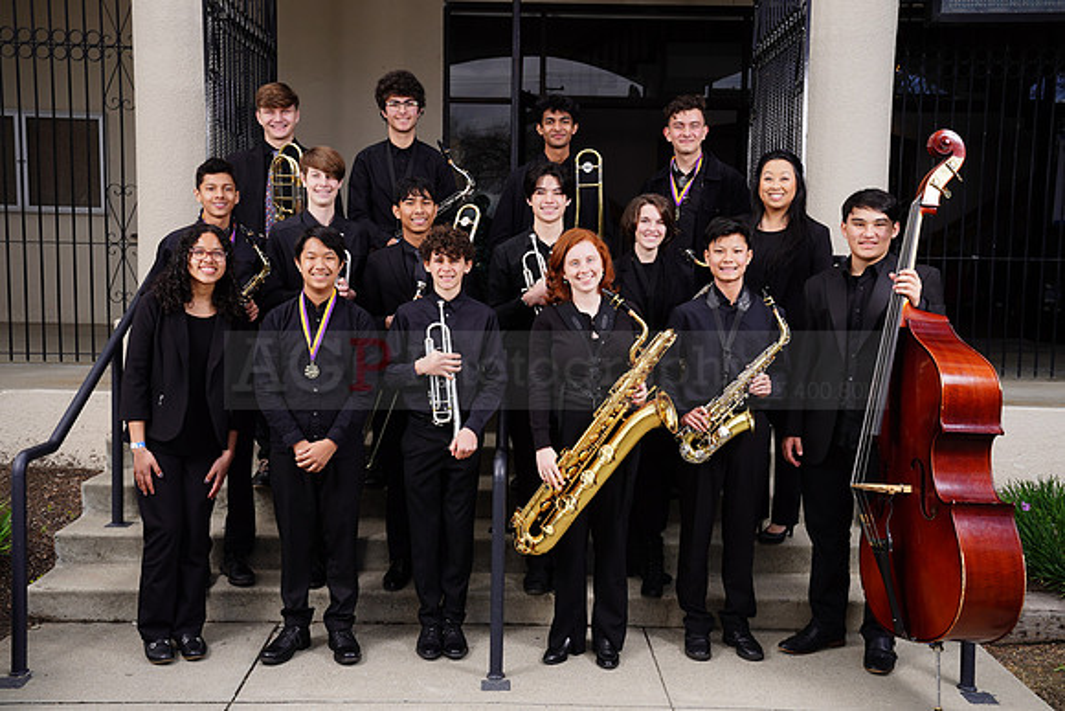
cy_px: 356
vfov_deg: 34.2
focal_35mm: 39
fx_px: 1154
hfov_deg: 49.5
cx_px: 532
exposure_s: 1/200
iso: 100
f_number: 7.1
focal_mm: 39
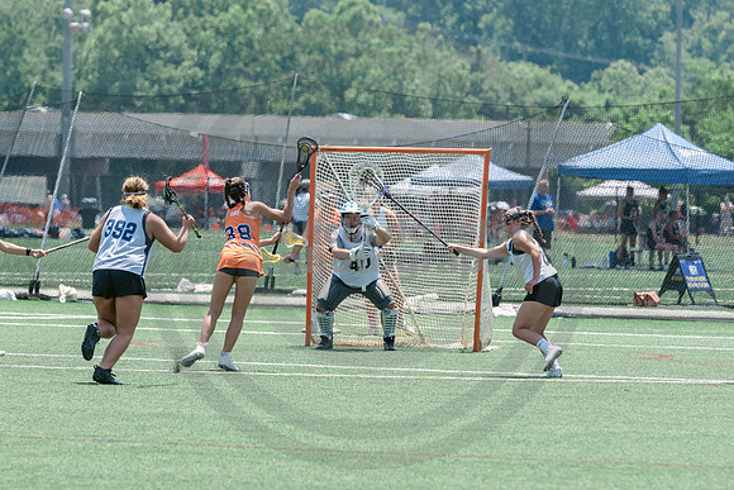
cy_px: 228
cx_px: 282
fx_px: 7118
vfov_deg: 3.9
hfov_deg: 5.9
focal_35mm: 349
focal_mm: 200
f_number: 5
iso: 400
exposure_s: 1/1600
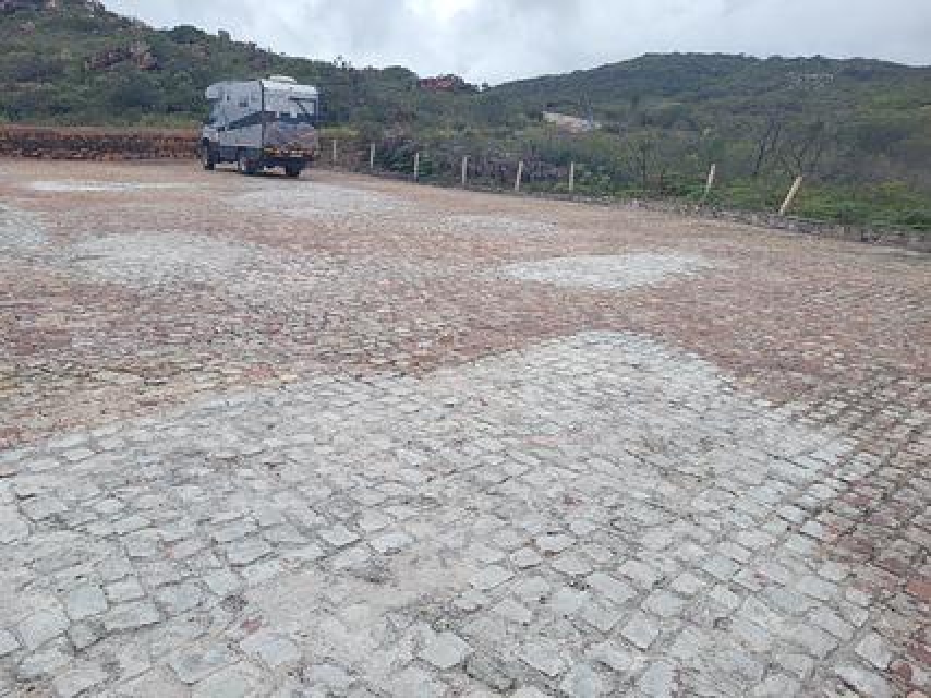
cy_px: 349
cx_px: 466
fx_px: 699
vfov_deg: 53.0
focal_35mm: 26
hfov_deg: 67.3
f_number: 1.8
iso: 40
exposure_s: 1/1619
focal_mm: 5.4
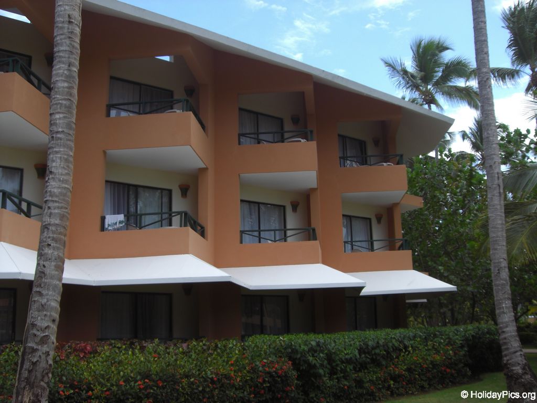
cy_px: 202
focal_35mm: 38
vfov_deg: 37.7
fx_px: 589
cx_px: 268
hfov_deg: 49.0
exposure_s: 1/320
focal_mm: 6.2
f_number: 2.7
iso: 64
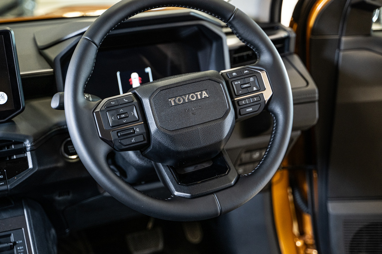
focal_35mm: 55
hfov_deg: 36.2
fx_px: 584
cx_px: 191
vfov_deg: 24.6
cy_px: 127
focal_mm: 55
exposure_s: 1/160
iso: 1600
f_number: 2.8
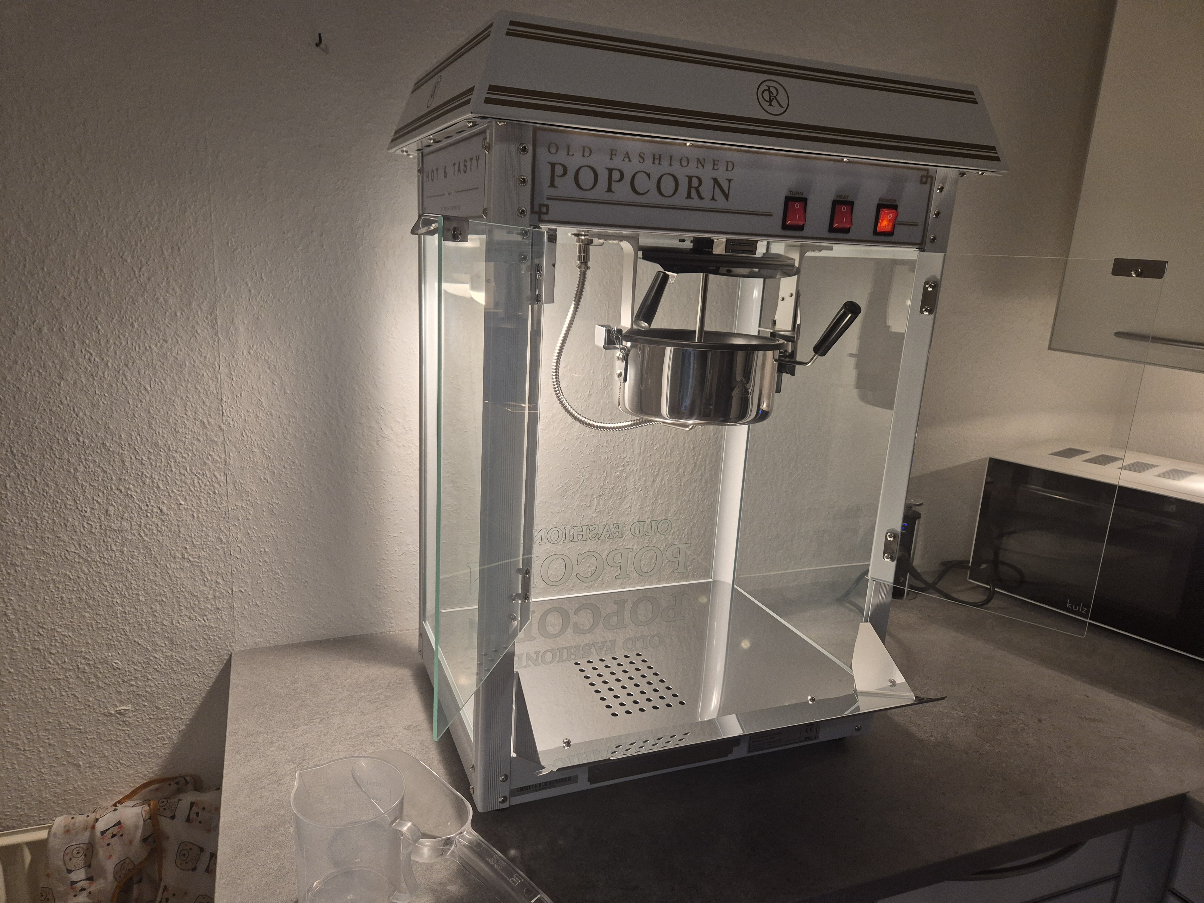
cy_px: 452
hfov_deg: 73.9
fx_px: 800
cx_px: 602
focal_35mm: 23
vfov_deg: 58.9
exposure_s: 1/100
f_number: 1.8
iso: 125
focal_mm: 5.4
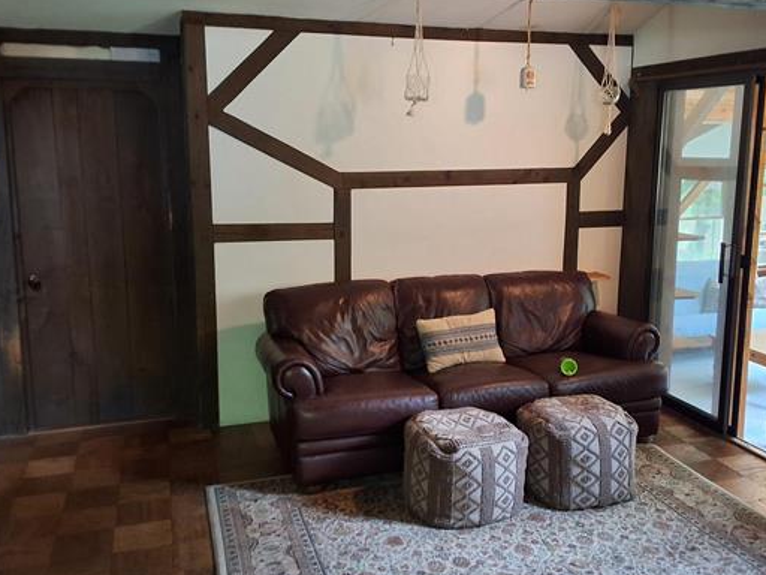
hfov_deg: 52.5
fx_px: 774
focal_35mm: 35
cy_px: 280
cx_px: 435
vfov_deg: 40.7
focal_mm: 2.91
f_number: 1.9
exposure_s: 1/24
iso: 200
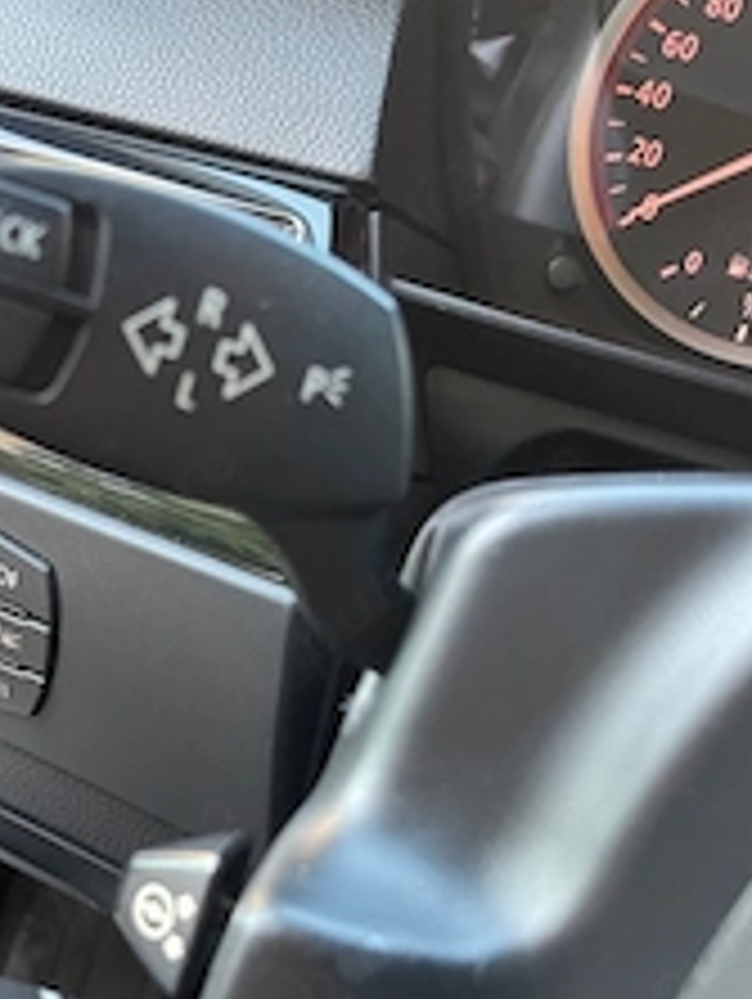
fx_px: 1301
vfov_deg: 41.8
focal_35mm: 45
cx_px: 180
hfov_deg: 31.6
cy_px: 608
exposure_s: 1/58
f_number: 1.6
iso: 500
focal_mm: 5.1
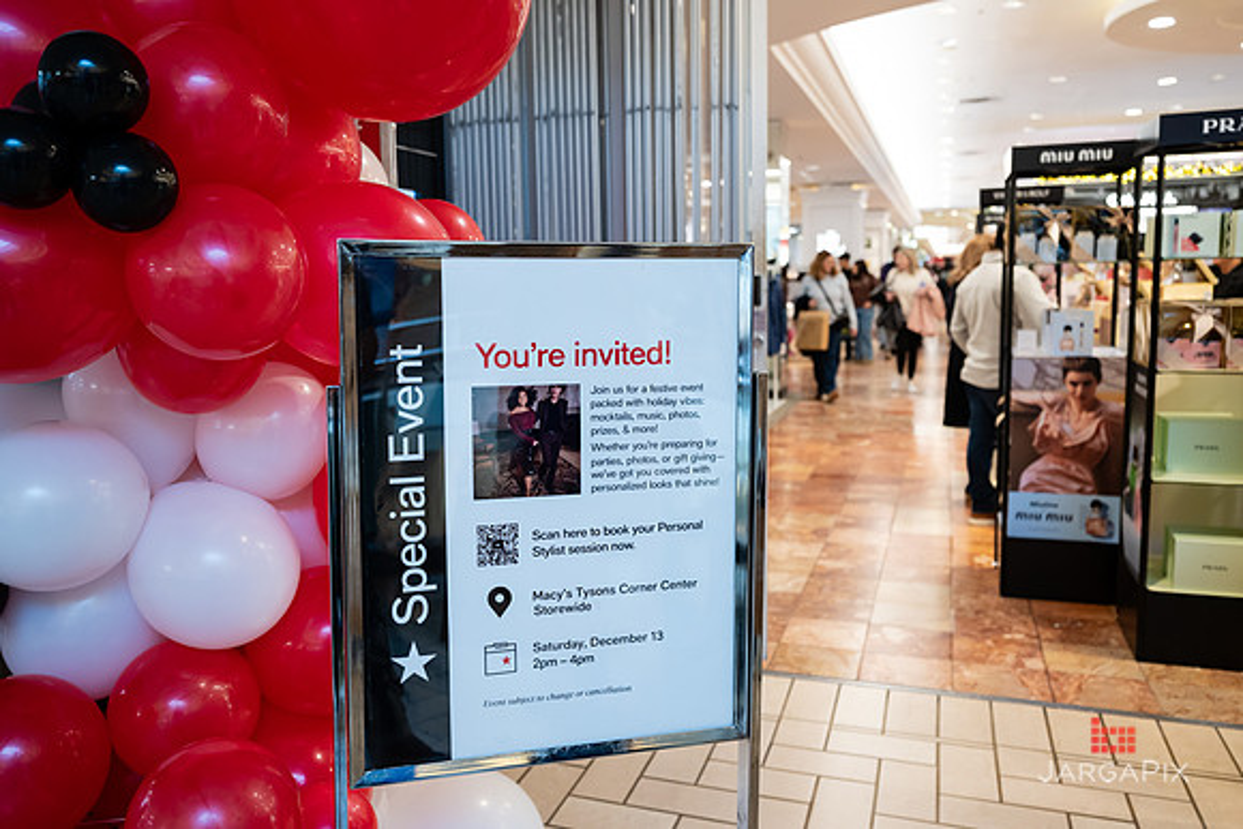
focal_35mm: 29
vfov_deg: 45.0
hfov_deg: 63.6
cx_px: 590
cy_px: 397
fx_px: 1001
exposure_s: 1/125
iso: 1000
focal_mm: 27
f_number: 3.2
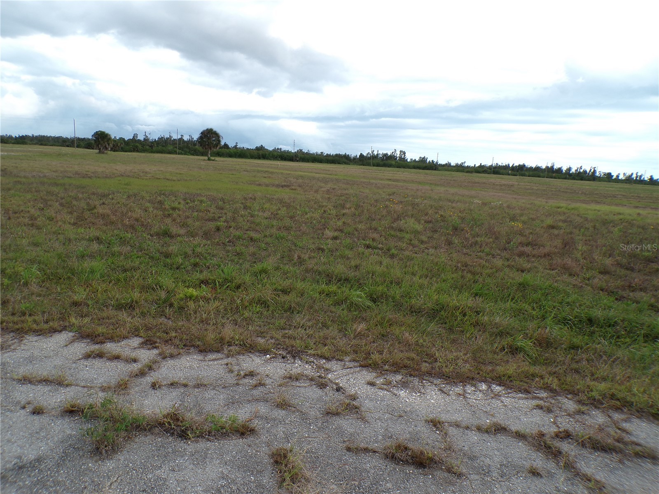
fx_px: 457
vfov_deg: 56.8
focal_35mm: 24
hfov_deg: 71.6
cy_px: 247
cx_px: 330
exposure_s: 1/340
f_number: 4.4
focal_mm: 4.3
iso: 100
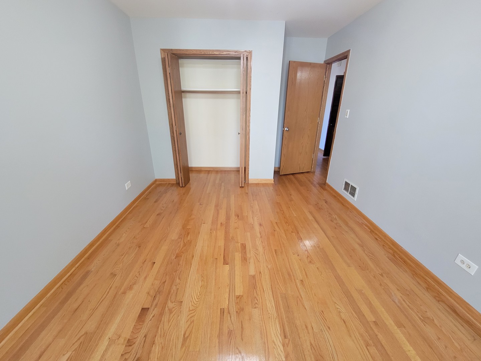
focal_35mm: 13
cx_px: 240
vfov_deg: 89.9
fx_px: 181
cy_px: 180
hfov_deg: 106.2
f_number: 2.2
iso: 400
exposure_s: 1/60
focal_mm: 2.2
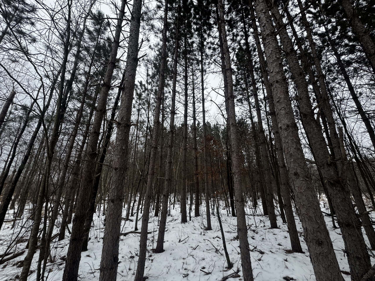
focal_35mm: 14
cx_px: 188
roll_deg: +0.1
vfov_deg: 85.7
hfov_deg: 102.1
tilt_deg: +22.2
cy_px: 140
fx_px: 152
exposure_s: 1/169
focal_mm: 2.22
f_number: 2.2
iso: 40
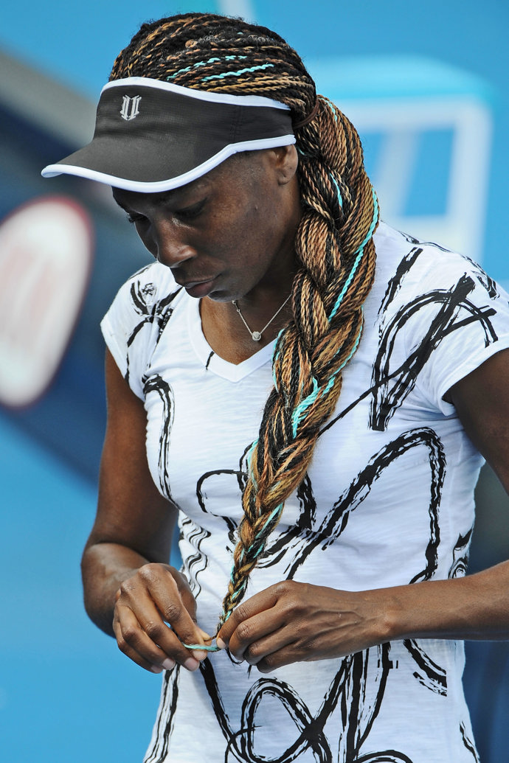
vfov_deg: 6.2
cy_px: 382
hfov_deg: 4.2
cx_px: 254
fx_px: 6998
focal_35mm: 330
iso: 400
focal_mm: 330
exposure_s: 1/800
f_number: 5.6
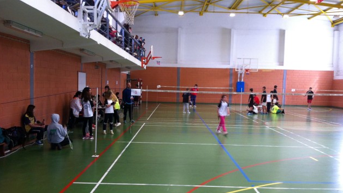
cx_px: 171
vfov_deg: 30.4
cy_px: 105
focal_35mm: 39
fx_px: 355
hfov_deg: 51.6
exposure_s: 1/15
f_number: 2.8
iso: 125
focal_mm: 3.85
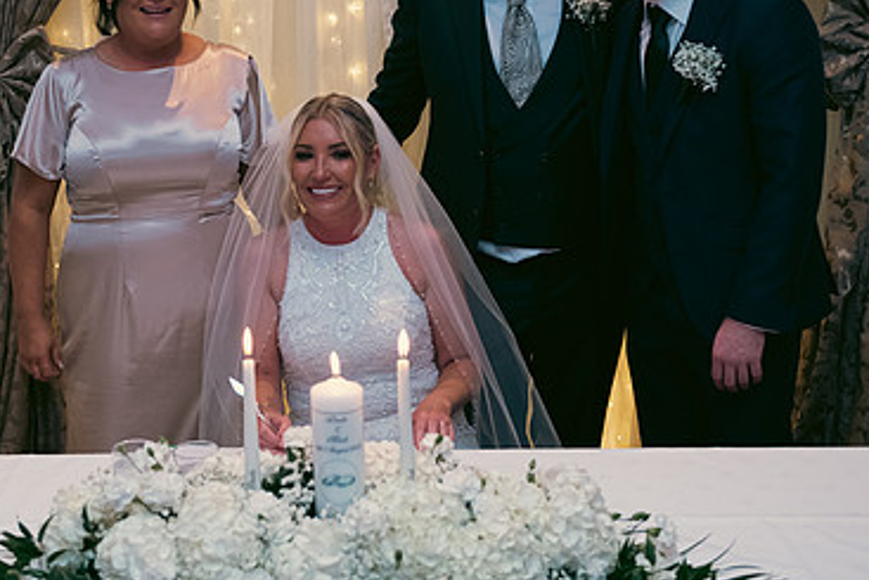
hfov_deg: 33.2
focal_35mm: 60
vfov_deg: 22.5
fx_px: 1449
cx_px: 334
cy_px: 191
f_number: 3.5
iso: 800
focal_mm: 38
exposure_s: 1/160
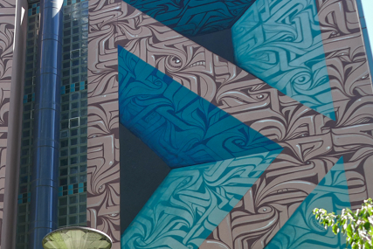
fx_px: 746
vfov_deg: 18.8
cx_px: 72
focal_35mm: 72
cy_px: 201
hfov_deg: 27.5
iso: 125
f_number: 3
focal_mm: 11.1
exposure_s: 1/400
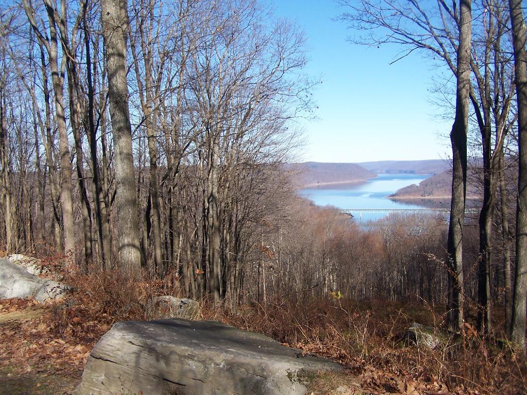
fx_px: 579
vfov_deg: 37.7
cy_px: 198
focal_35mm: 38
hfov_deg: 49.0
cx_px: 264
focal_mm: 6.3
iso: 100
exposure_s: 1/640
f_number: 4
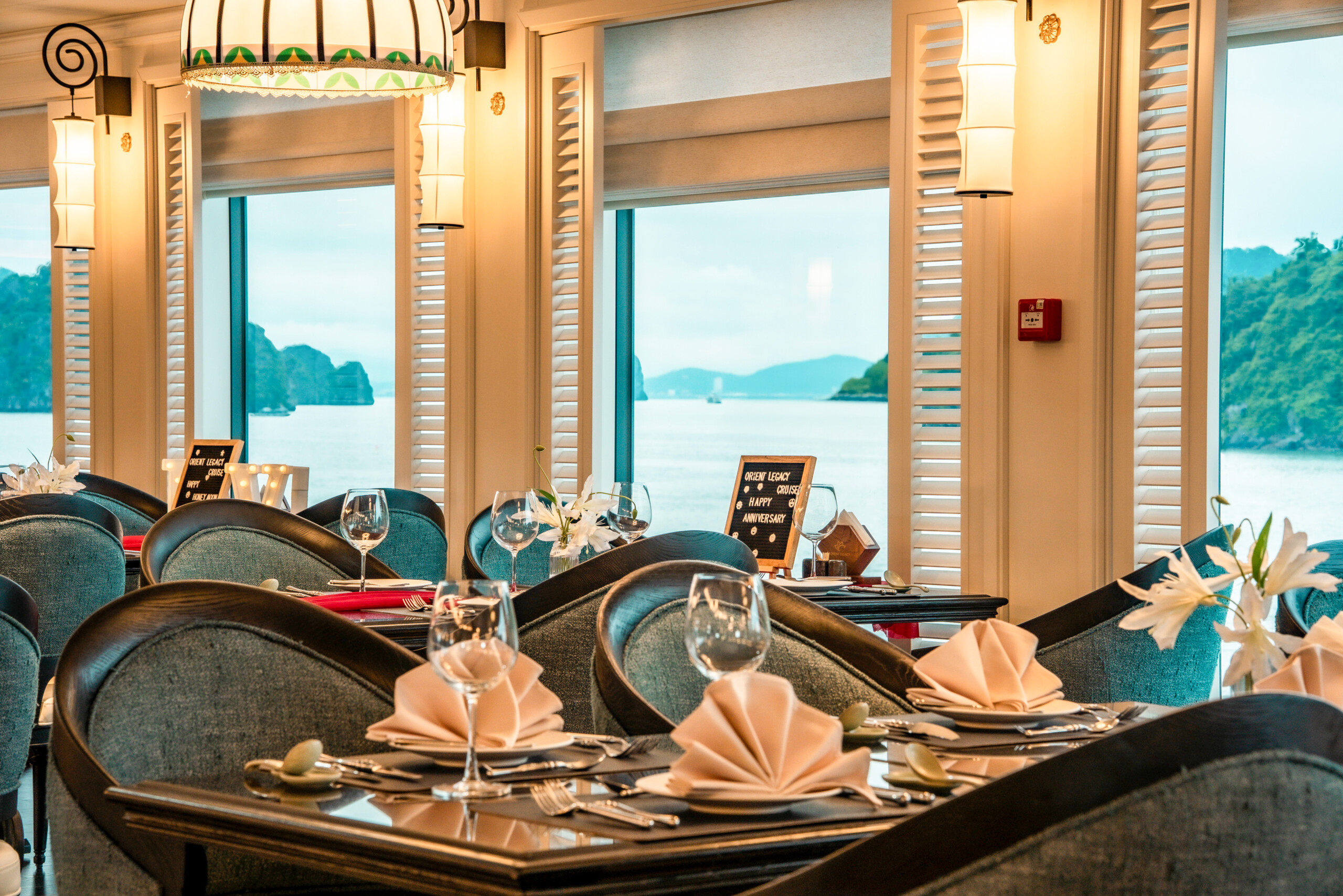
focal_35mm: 85
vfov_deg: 16.1
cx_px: 672
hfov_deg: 23.9
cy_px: 448
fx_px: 3171
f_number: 10
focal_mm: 85
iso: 1000
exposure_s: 1/100
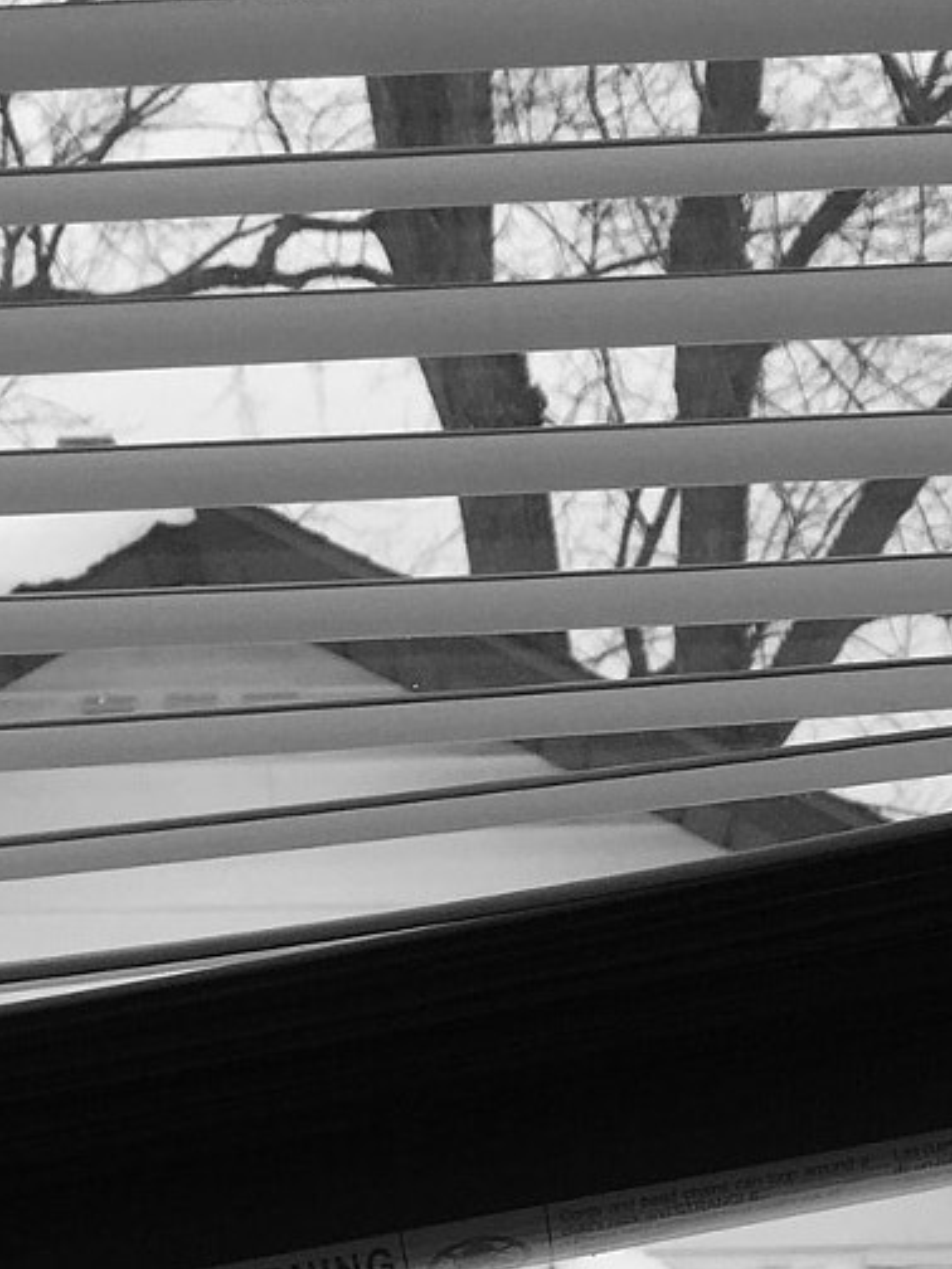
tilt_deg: -5.7
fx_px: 3374
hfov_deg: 16.1
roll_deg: +0.7
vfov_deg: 18.8
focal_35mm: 92
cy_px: 1898
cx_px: 413
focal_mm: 4.15
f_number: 2.2
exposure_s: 1/257
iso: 25
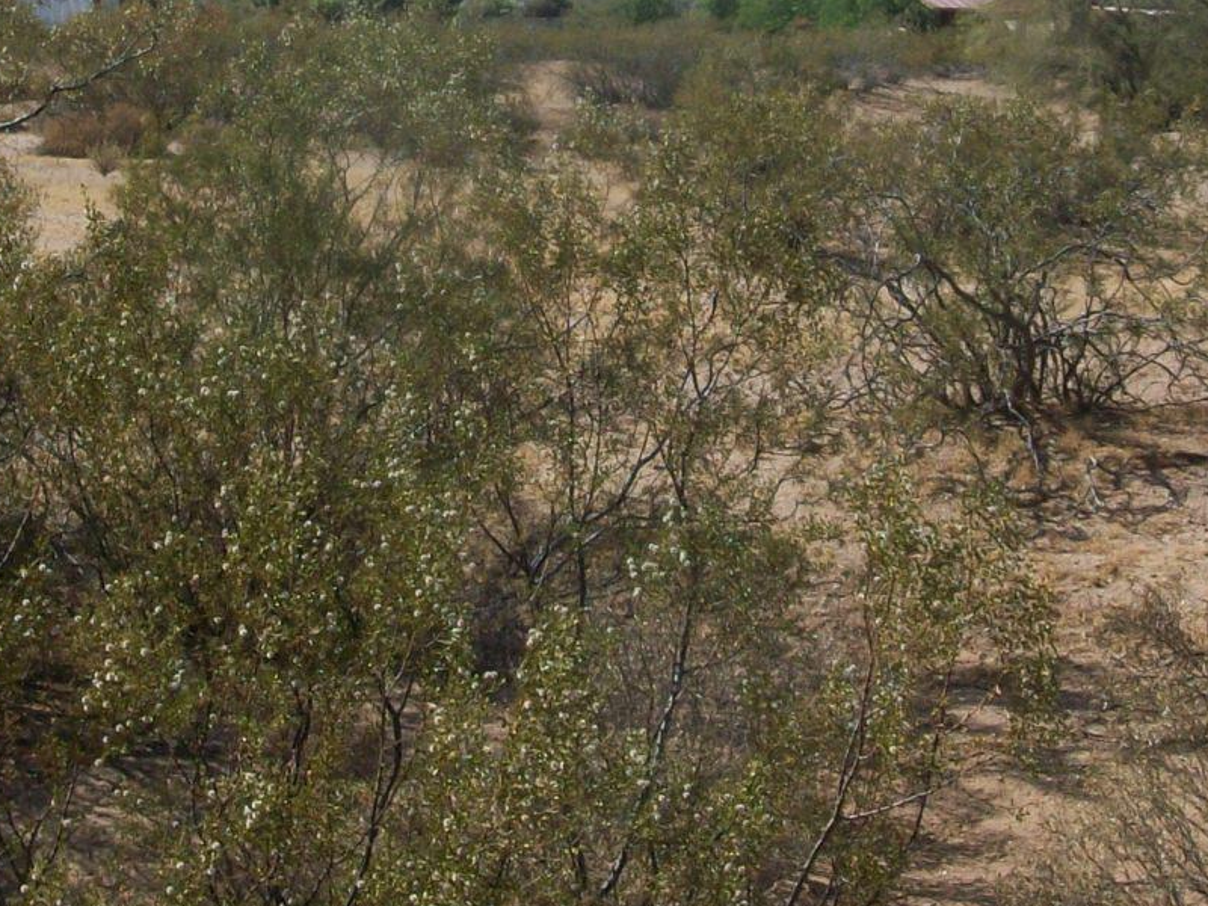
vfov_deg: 16.4
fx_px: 3036
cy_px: -98
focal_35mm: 87
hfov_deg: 22.5
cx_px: 657
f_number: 5.5
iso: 64
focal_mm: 5.7
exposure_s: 1/379
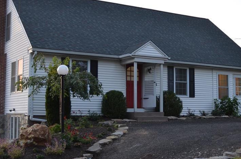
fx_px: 374
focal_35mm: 56
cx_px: 130
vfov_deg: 24.0
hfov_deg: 35.7
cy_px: 76
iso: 450
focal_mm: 26
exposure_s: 1/60
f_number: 4.2
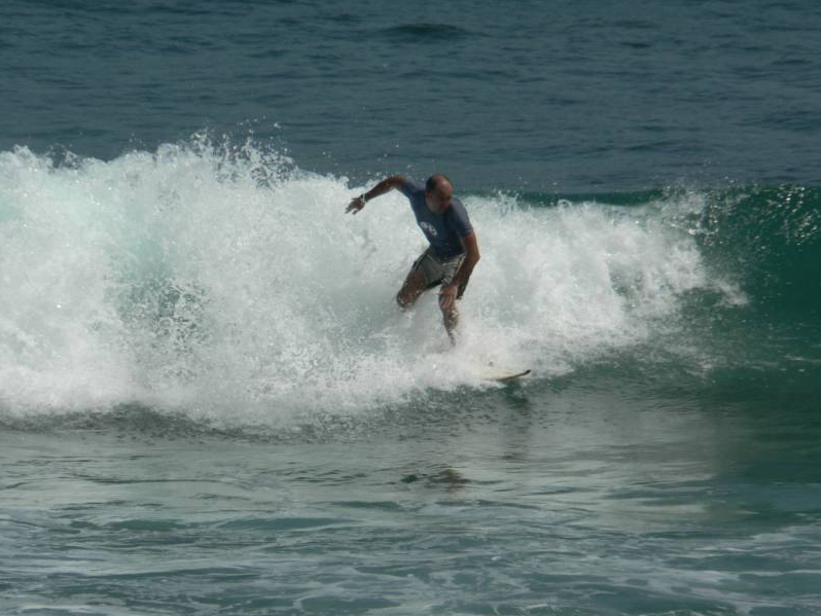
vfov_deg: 2.9
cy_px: 359
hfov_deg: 3.9
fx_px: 11981
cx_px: 418
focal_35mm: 505
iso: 80
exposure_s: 1/800
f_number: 7.1
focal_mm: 72
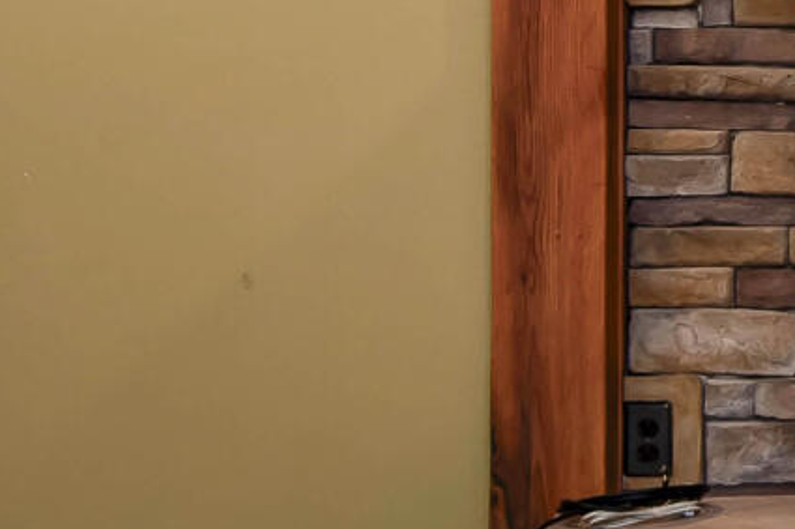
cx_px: 1498
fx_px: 2494
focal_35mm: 113
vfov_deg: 12.1
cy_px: 131
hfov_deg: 15.2
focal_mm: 16
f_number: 6.3
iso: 125
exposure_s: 1/6
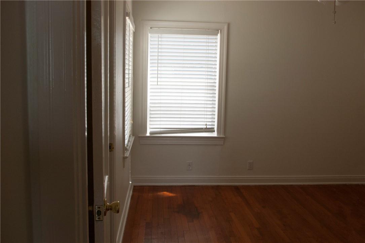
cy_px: 122
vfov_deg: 38.4
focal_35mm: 34
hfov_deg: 55.1
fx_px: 350
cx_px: 182
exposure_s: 1/90
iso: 200
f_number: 6.7
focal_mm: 23
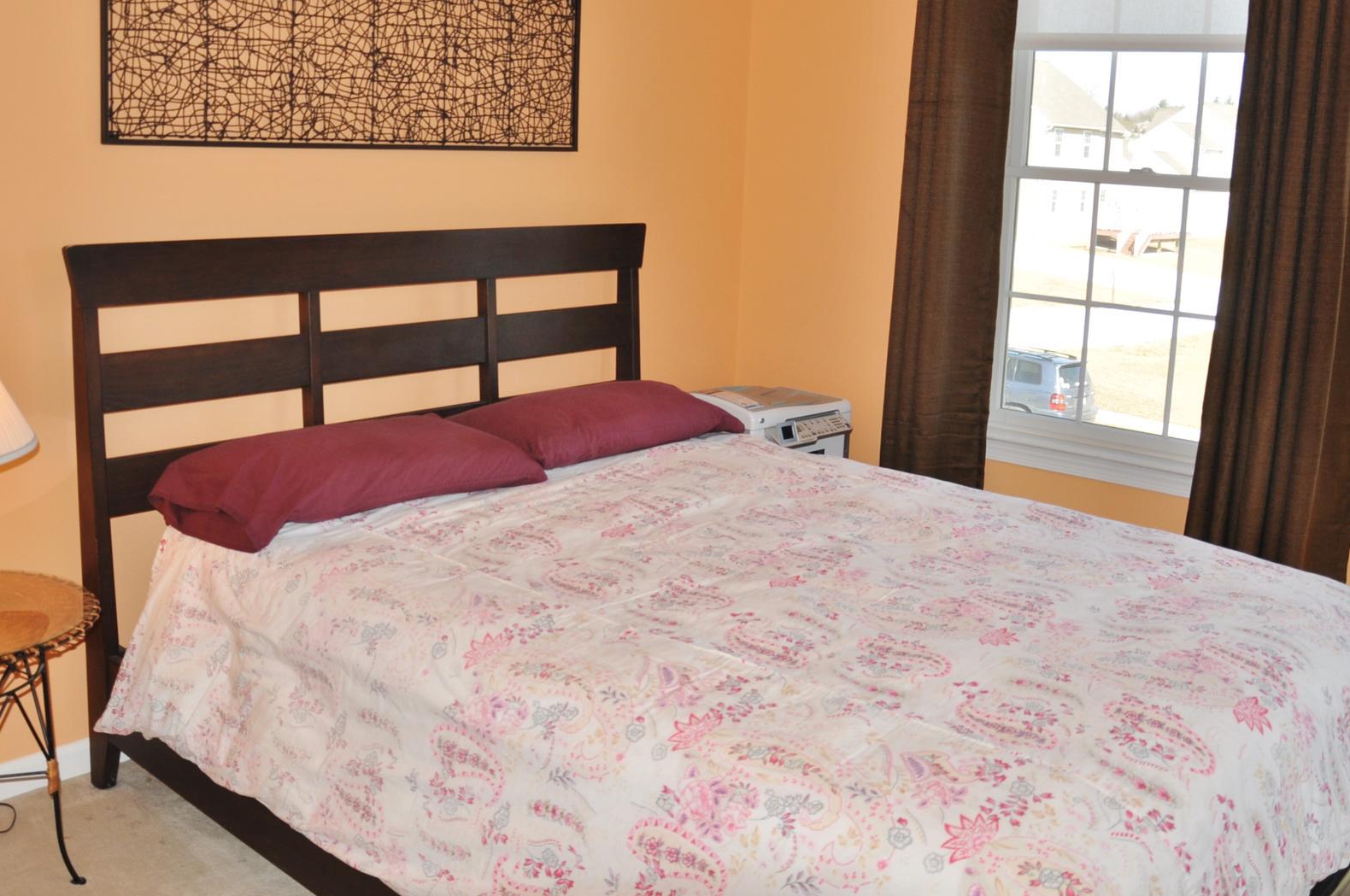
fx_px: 1311
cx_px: 678
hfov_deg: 54.5
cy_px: 336
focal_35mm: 35
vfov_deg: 37.5
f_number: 4
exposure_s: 1/200
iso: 200
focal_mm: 18
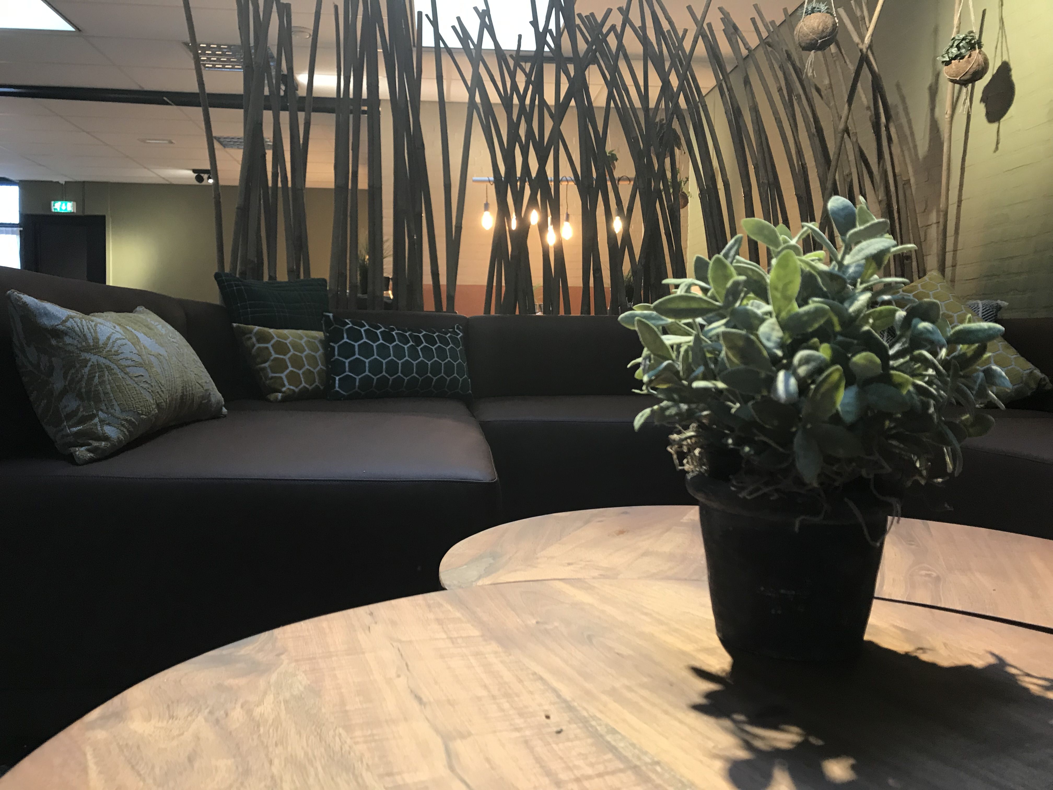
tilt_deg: -3.6
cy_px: 395
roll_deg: +0.1
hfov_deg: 63.4
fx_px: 852
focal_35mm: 28
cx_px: 526
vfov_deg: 49.7
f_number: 1.8
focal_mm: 3.99
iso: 40
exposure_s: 1/20
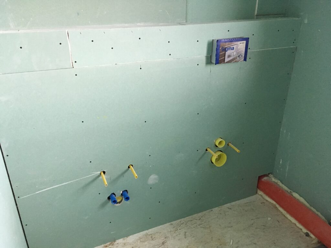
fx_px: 277
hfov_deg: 61.7
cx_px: 166
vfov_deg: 48.2
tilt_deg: -24.9
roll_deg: +0.4
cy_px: 124
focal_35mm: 29
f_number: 2.2
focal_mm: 4.15
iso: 160
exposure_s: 1/30
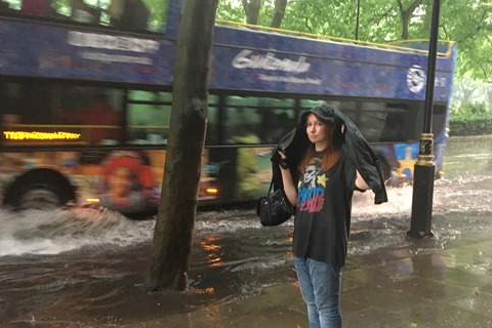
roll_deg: -2.2
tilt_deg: -7.5
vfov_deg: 35.0
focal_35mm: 38
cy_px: 183
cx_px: 260
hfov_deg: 50.7
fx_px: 519
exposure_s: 1/17
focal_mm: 4.15
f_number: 2.2
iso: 200
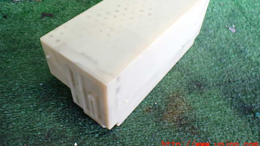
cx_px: 129
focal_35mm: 33
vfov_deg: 35.4
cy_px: 52
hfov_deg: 59.5
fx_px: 227
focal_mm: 5.4
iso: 640
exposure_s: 1/125
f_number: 2.3
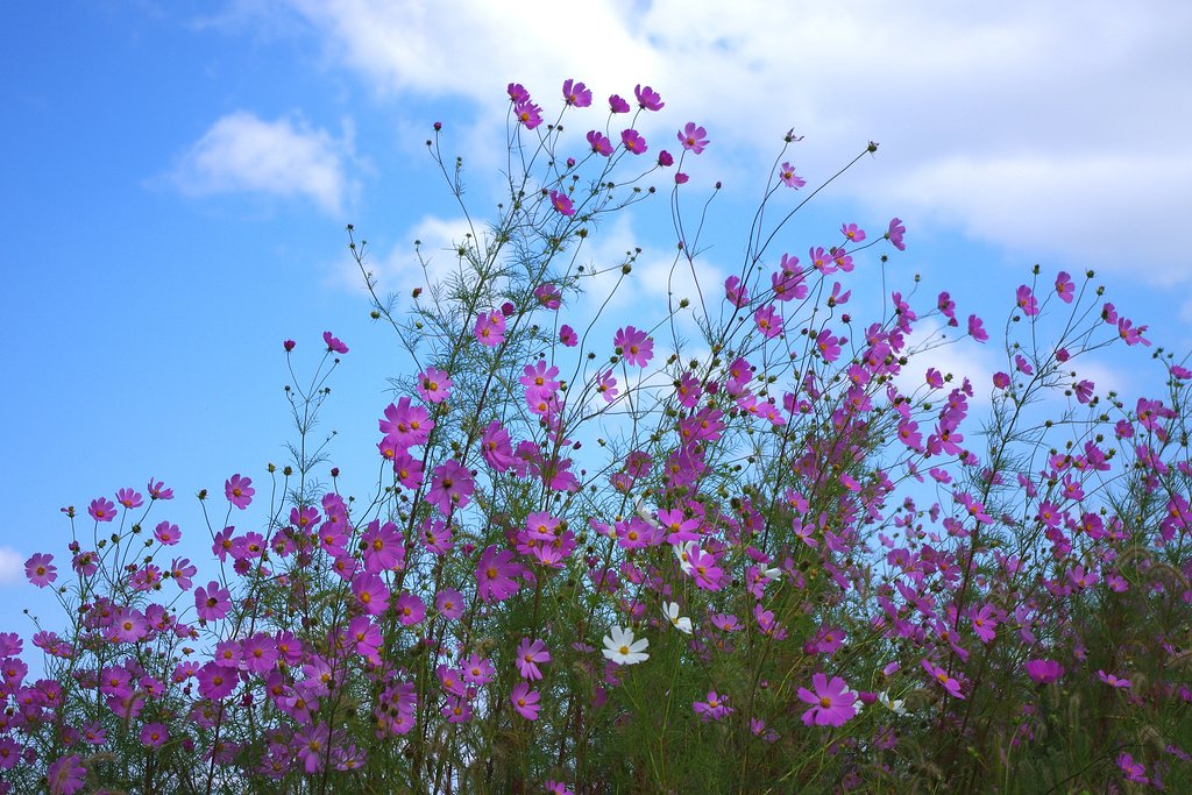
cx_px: 596
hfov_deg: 24.8
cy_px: 398
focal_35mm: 82
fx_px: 2715
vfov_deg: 16.7
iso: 80
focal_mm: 55
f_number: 6.3
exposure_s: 1/800
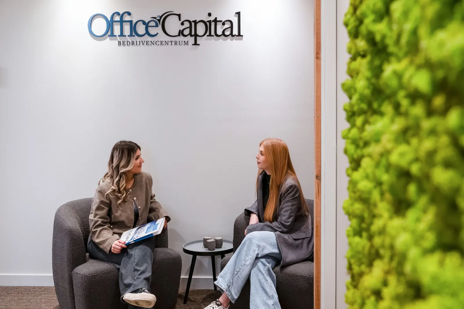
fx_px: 490
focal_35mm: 38
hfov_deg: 50.7
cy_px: 154
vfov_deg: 35.0
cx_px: 232
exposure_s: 1/60
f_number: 7.1
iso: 2000
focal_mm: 38
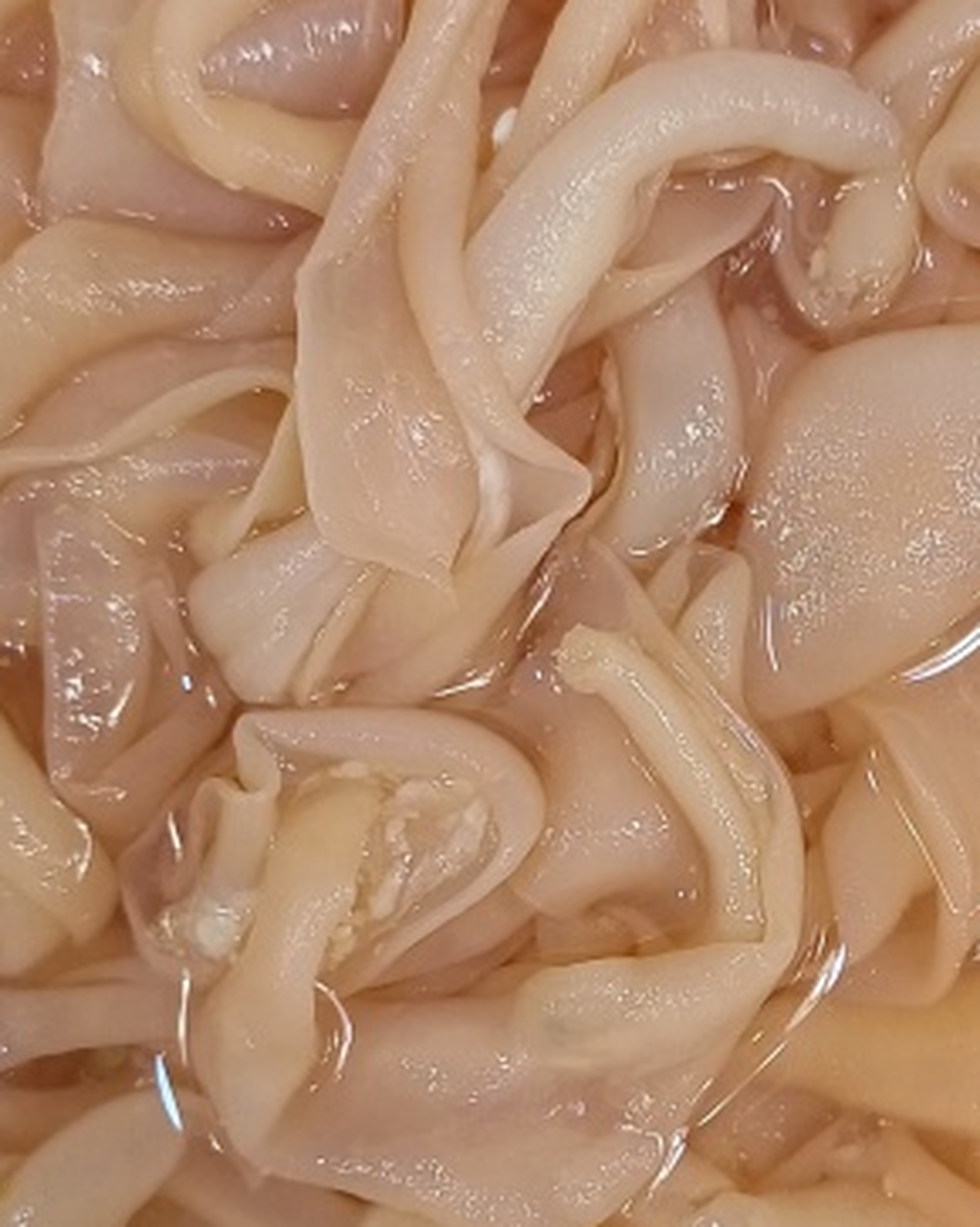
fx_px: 2395
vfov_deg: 28.6
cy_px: 796
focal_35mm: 66
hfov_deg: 22.9
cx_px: 757
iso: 1122
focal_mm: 5.59
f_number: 1.88
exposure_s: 1/100
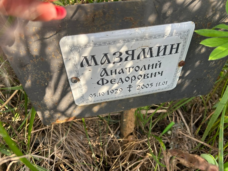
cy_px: 86
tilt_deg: -41.2
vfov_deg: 53.1
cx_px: 114
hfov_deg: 67.3
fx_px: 171
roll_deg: -1.0
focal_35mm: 26
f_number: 1.5
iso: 50
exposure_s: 1/441
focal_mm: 5.7
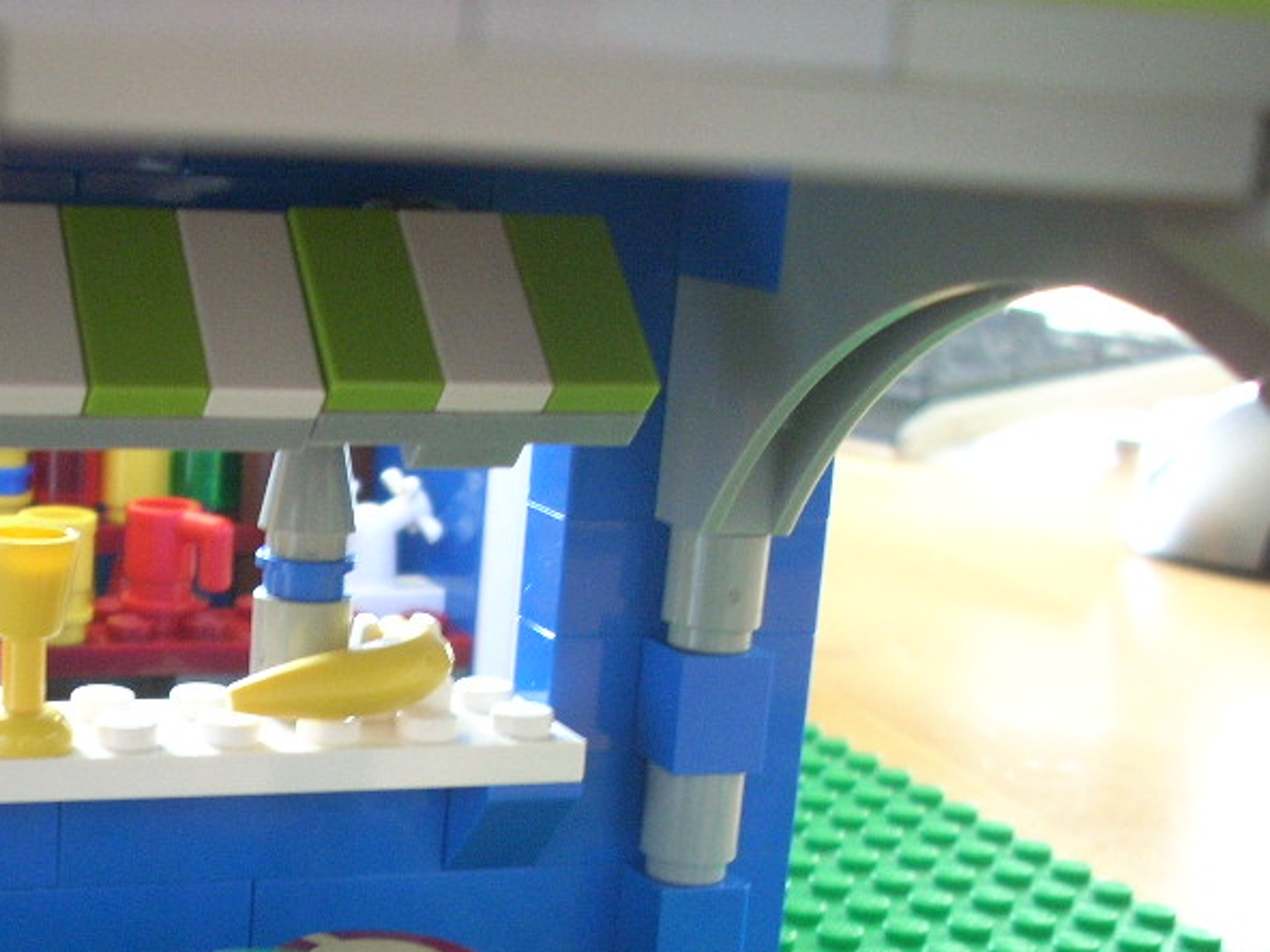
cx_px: 215
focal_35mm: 64
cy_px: 795
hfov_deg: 29.4
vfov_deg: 22.5
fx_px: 2348
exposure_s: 1/7.7
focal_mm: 6.2
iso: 200
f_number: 2.8
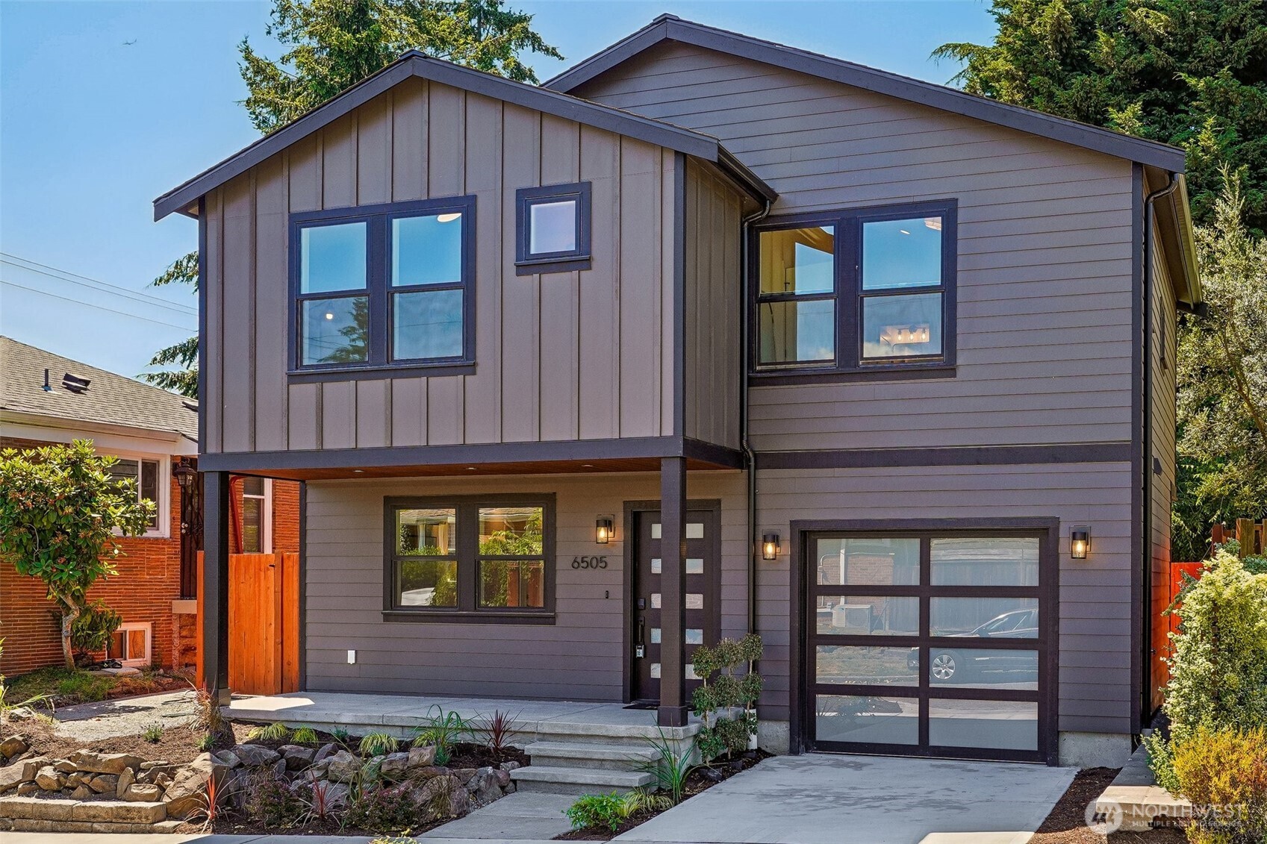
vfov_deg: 31.9
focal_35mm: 42
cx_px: 634
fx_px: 1478
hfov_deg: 46.4
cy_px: 422
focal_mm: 28
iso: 250
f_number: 8
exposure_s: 1/125
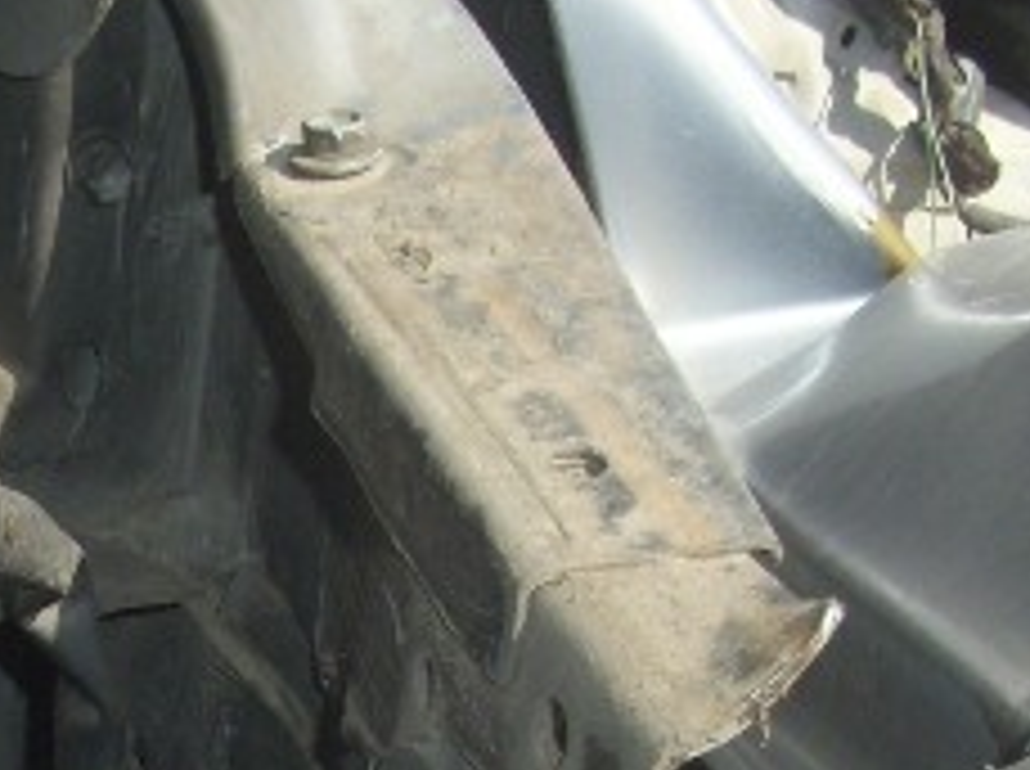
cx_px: -13
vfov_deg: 11.9
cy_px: 1094
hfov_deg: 16.2
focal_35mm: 119
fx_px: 3535
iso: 80
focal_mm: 5.7
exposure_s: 1/200
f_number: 5.6
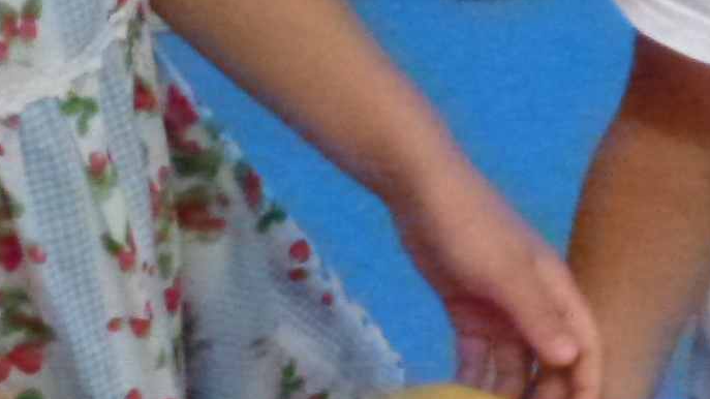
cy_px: 80
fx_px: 3745
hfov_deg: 10.5
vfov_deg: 6.1
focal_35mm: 199
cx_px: 1051
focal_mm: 8.7
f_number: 4.1
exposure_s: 1/125
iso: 1600
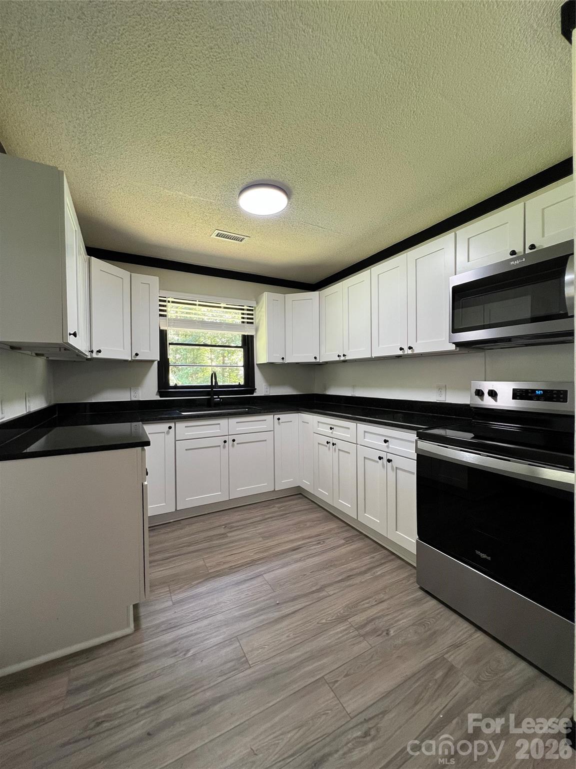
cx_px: 288
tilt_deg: -1.3
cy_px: 384
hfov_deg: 89.9
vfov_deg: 106.2
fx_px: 288
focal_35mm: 13
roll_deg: +0.5
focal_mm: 1.57
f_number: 1.8
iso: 250
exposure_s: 1/120
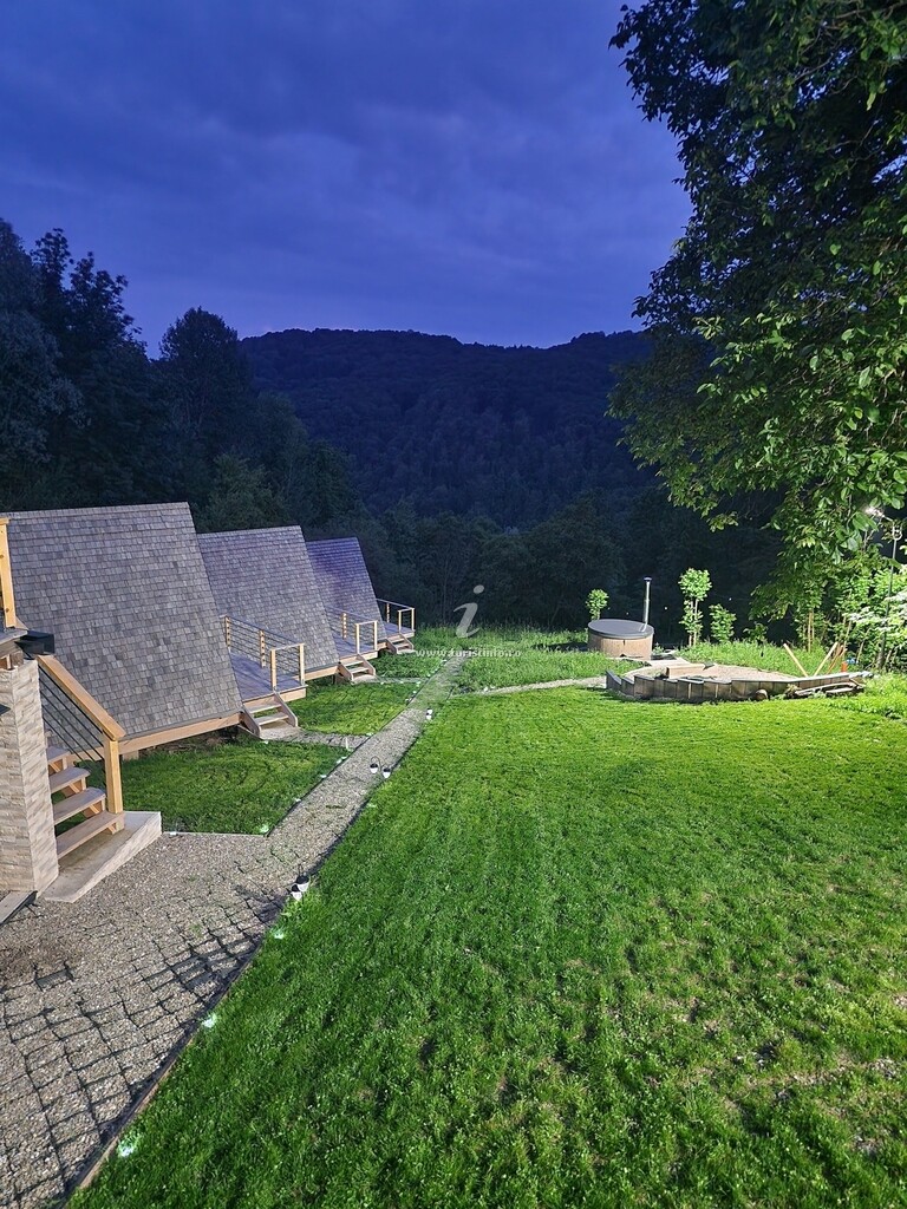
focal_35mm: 23
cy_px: 604
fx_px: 804
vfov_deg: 73.9
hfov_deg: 58.9
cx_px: 454
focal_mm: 6.4
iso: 1250
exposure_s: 1/20
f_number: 1.8
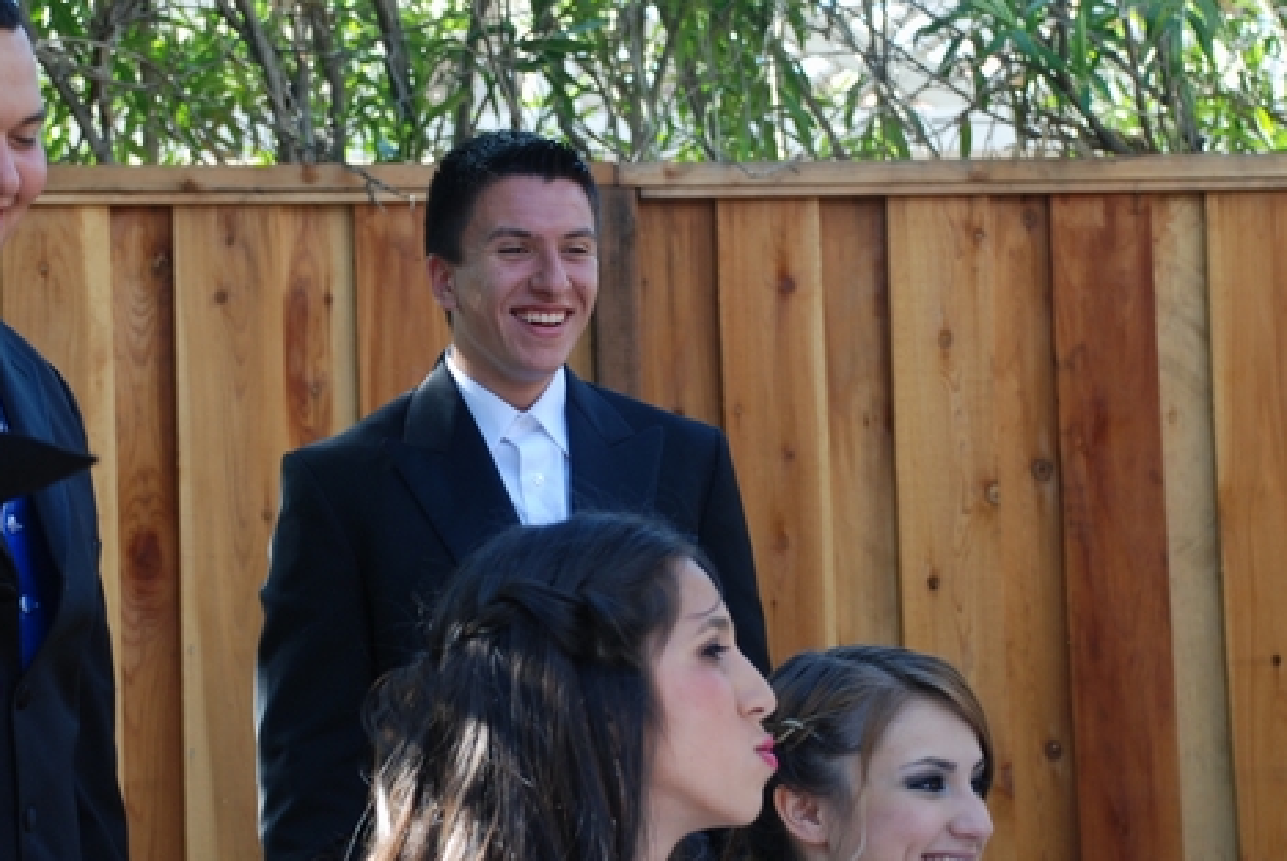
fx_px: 4473
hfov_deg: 16.3
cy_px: 435
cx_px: 468
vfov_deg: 11.0
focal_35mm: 125
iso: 200
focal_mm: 52
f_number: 5
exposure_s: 1/90
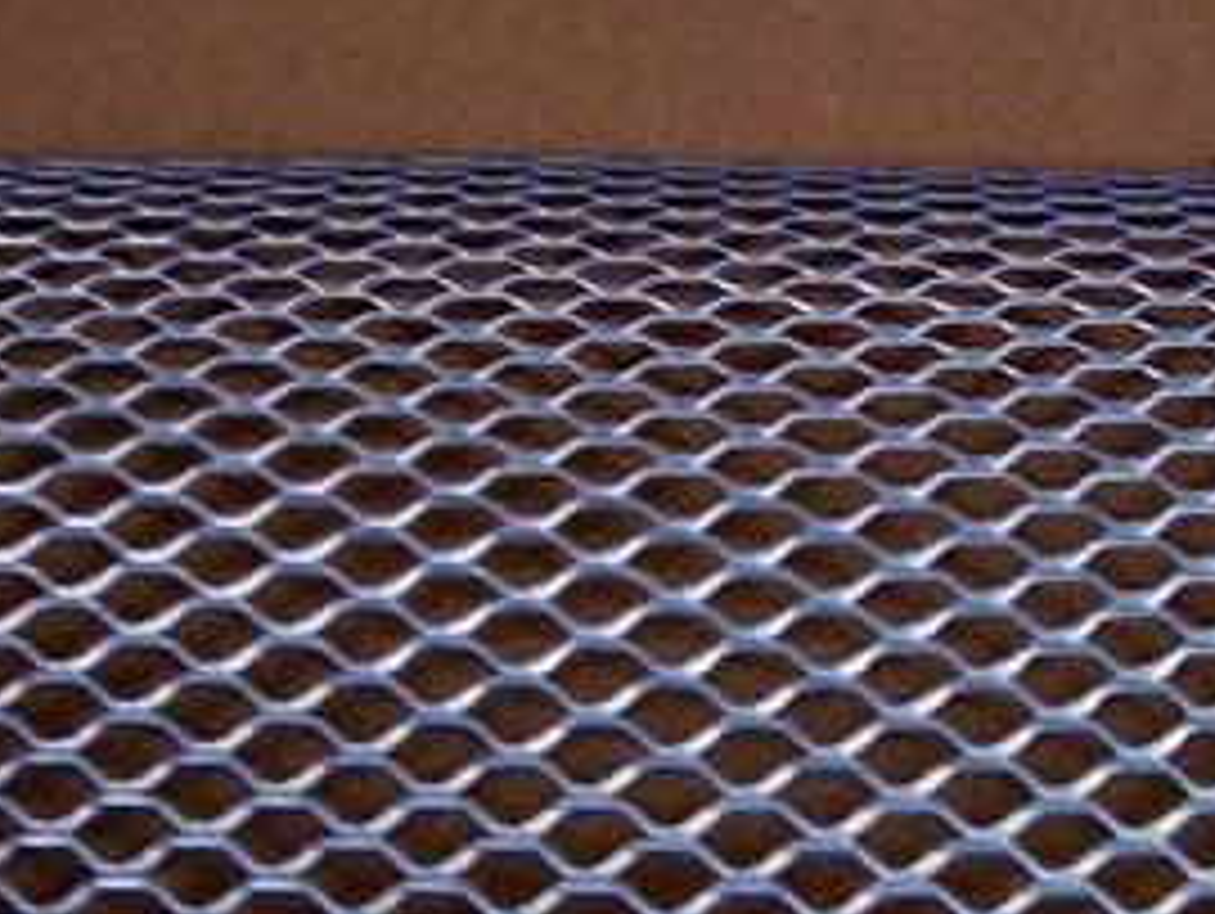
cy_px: 671
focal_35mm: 90
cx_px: 828
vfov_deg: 16.4
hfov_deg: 21.7
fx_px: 3162
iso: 140
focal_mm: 6.3
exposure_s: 1/8
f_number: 2.8
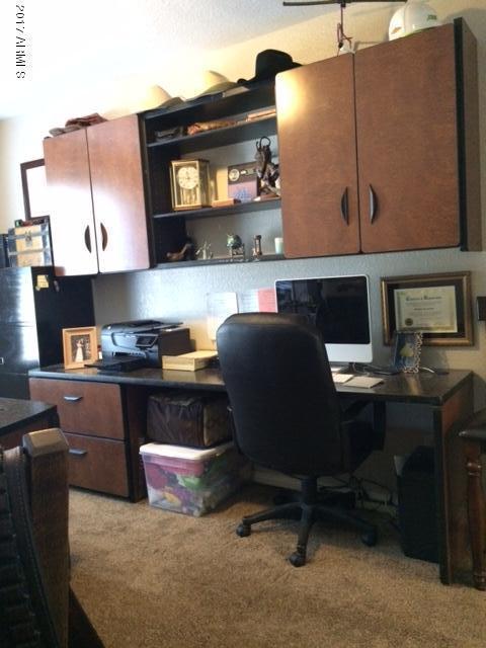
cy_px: 324
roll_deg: +3.1
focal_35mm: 29
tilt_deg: -6.3
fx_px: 543
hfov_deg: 48.2
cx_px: 243
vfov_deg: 61.7
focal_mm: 4.15
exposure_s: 1/15
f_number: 2.2
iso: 500
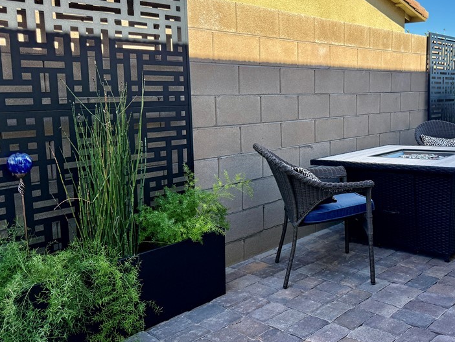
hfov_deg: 51.4
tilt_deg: -7.3
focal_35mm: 35
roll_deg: +0.4
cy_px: 153
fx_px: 460
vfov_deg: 40.7
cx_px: 310
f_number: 1.78
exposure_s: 1/1250
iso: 100
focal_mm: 6.76
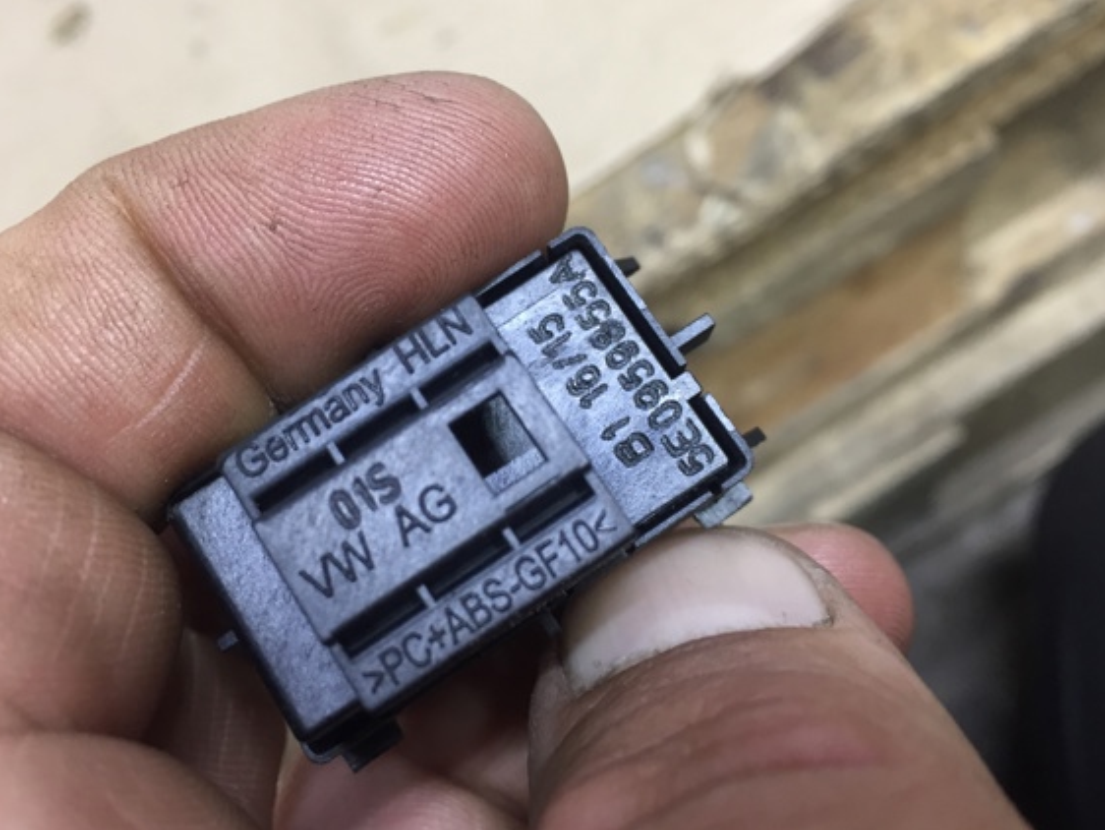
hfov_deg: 55.2
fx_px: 1054
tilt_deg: -56.3
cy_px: 362
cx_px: 484
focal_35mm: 33
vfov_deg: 42.9
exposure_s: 1/33
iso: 100
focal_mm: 4.15
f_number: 2.2
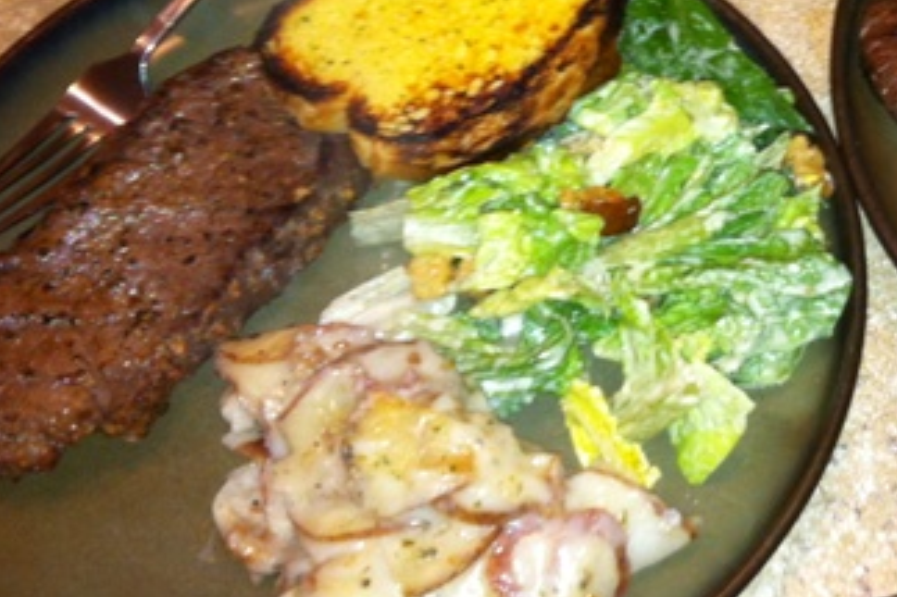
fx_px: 1818
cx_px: 778
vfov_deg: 18.6
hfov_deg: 26.9
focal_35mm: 73
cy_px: 169
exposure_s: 1/17
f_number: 2.8
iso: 125
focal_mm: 3.85
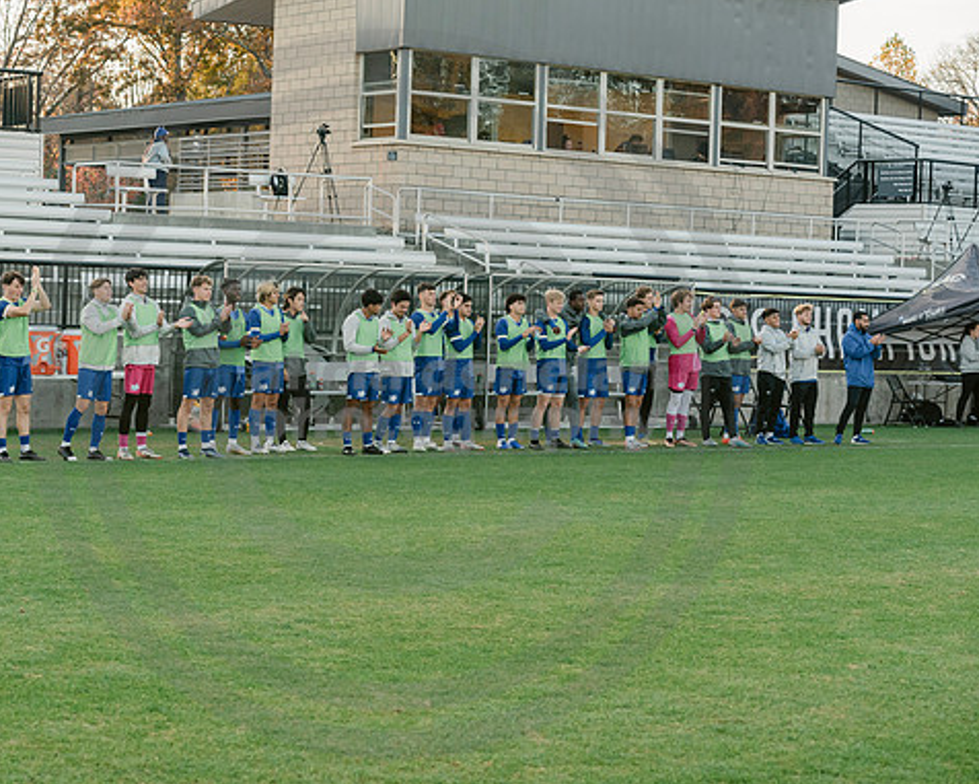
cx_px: 393
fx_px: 2318
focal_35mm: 80
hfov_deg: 23.8
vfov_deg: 19.2
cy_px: 394
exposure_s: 1/640
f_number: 5
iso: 1250
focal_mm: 70
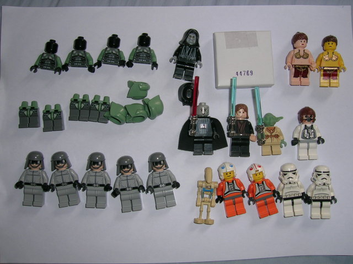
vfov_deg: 40.7
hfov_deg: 52.6
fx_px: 357
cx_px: 176
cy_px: 132
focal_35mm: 35
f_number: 4.8
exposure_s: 1/60.1
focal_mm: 5.4
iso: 50
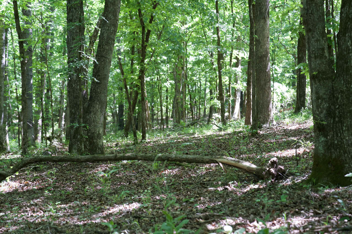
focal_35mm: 71
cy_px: 117
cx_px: 175
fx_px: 694
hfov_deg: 28.5
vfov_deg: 19.2
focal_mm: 70
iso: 800
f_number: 4
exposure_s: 1/160
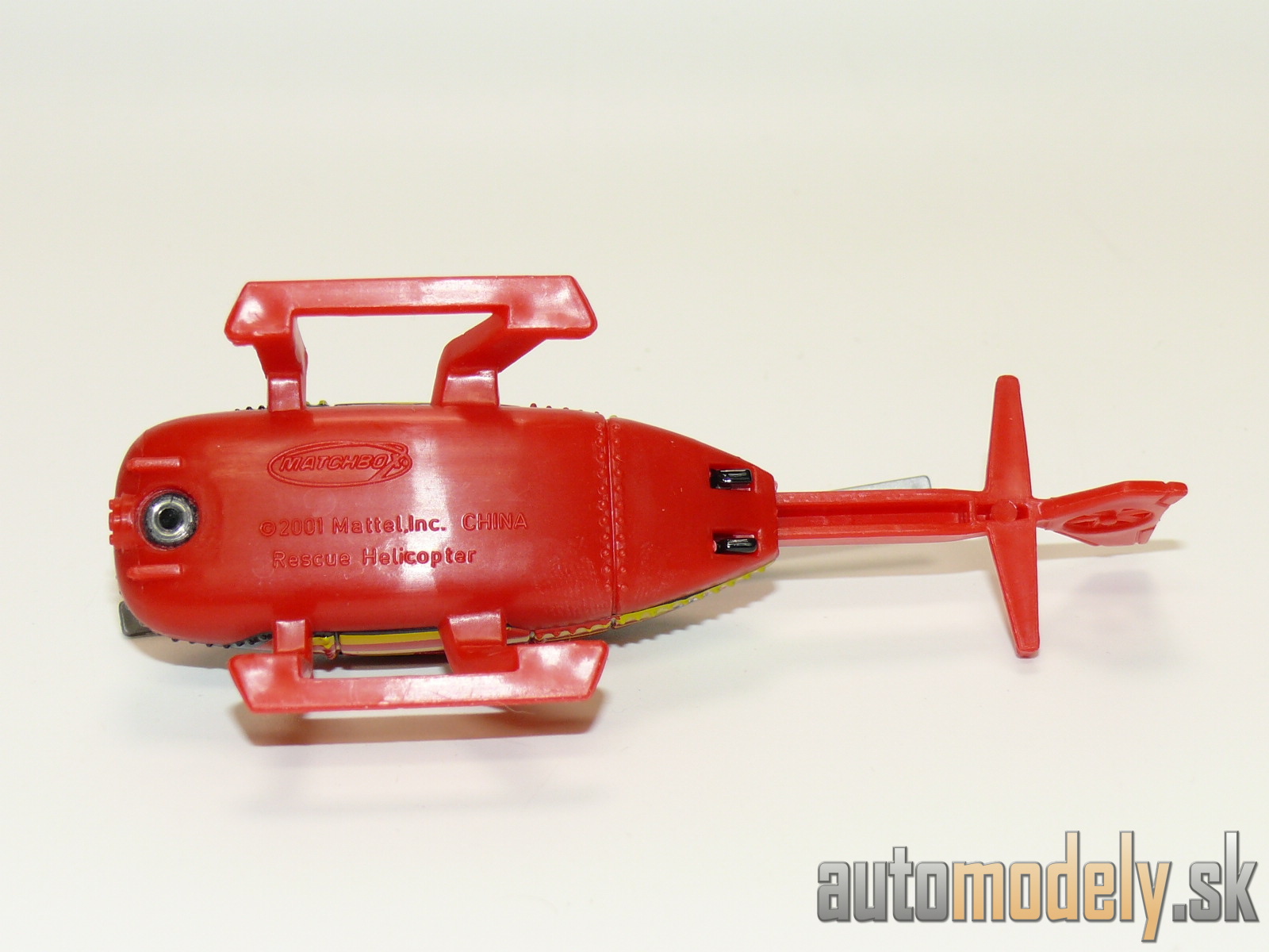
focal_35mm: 81
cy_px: 476
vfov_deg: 18.2
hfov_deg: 24.1
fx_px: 2969
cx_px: 634
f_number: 4
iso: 100
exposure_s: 1/30
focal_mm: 11.9
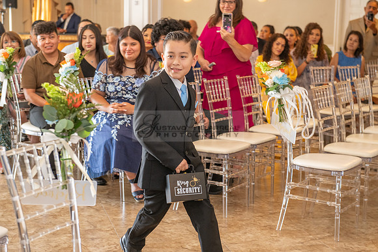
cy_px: 126
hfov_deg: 32.4
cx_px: 189
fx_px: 651
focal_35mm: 62
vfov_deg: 21.9
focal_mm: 62
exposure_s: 1/200
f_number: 4.5
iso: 1250
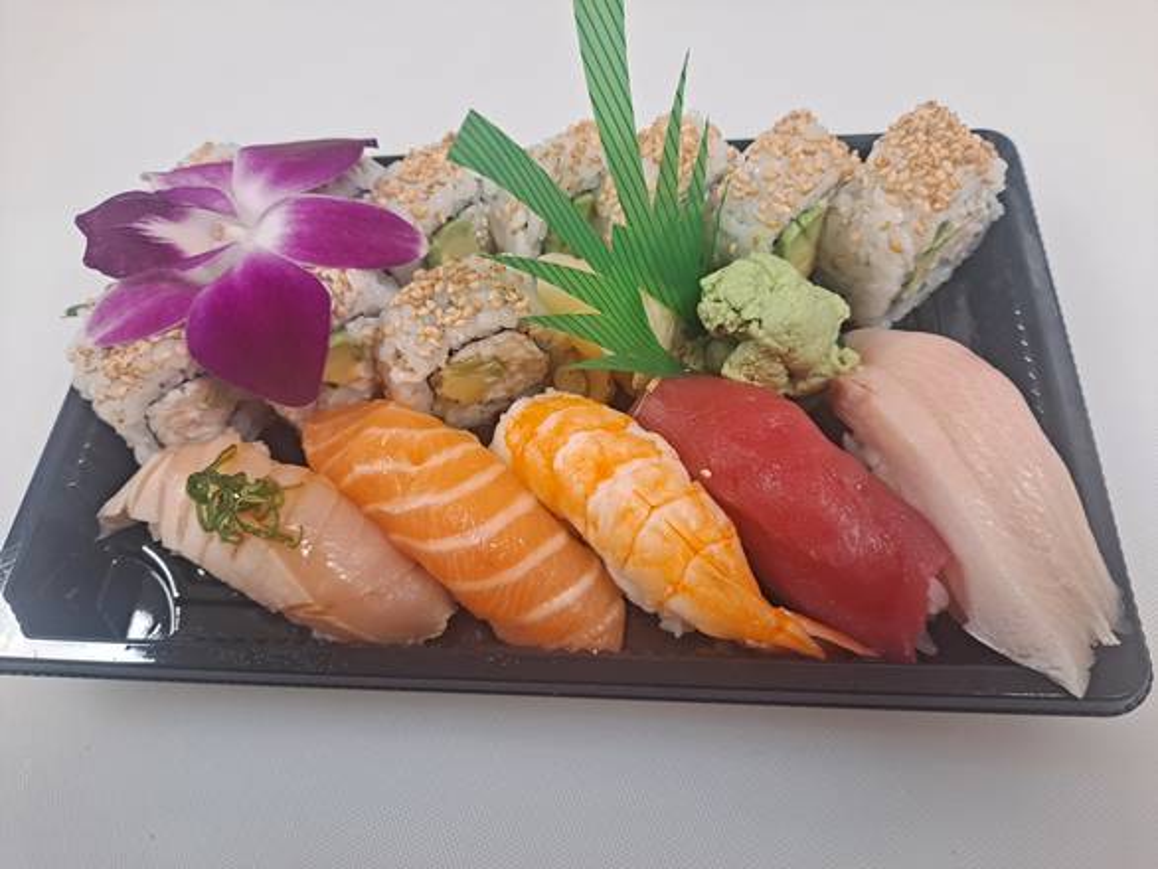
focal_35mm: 25
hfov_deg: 69.4
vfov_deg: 54.9
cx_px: 579
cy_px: 434
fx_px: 837
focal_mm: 4.6
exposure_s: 1/50
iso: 125
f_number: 2
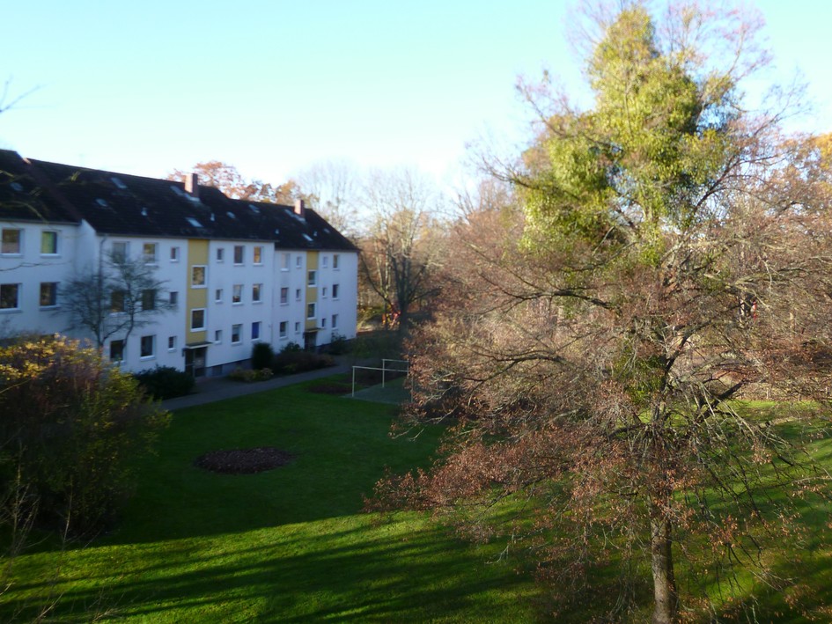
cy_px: 312
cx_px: 416
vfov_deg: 56.8
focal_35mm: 24
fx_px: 577
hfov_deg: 71.6
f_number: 2.5
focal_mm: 4.3
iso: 100
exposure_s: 1/320
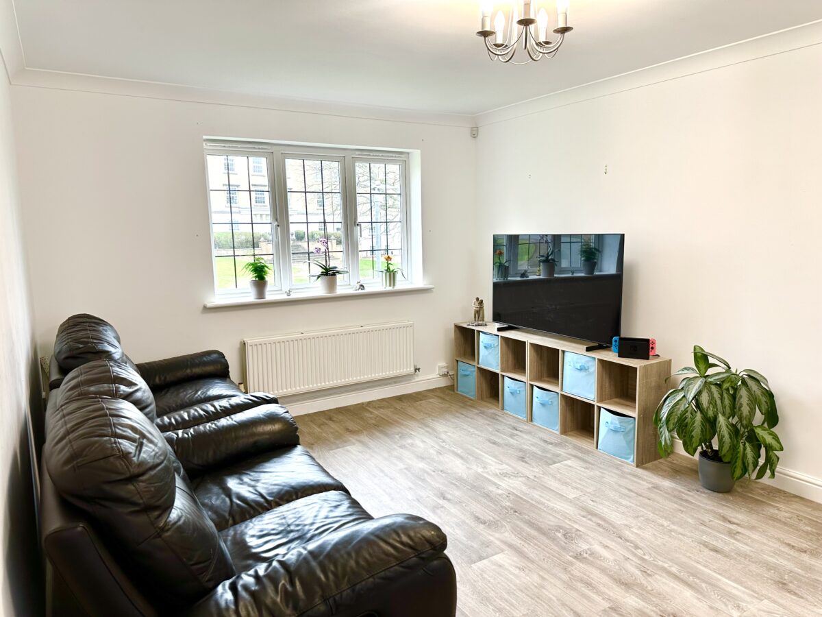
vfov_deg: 56.8
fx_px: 570
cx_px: 411
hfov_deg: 71.6
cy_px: 308
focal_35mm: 24
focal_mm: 6.86
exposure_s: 1/100
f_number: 1.78
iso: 100
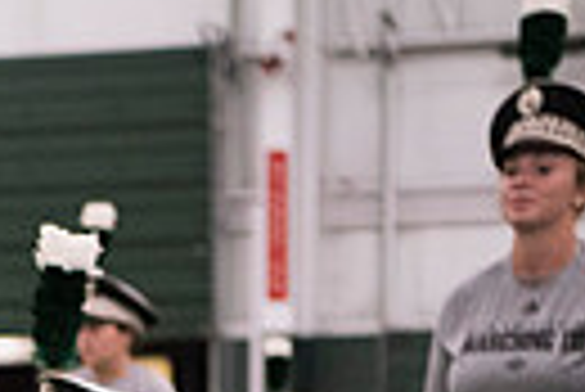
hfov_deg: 7.2
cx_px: -522
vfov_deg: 4.9
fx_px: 4506
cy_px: 786
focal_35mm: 277
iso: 3200
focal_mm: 62
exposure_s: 1/320
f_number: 3.2
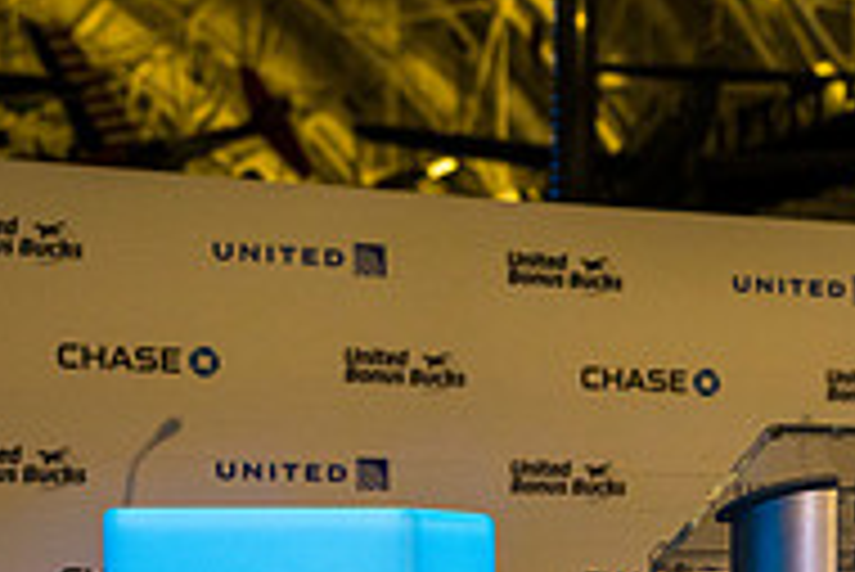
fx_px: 2543
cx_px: 882
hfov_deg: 18.5
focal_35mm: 107
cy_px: 817
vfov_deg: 12.3
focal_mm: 35
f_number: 2.8
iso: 450
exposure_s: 1/200
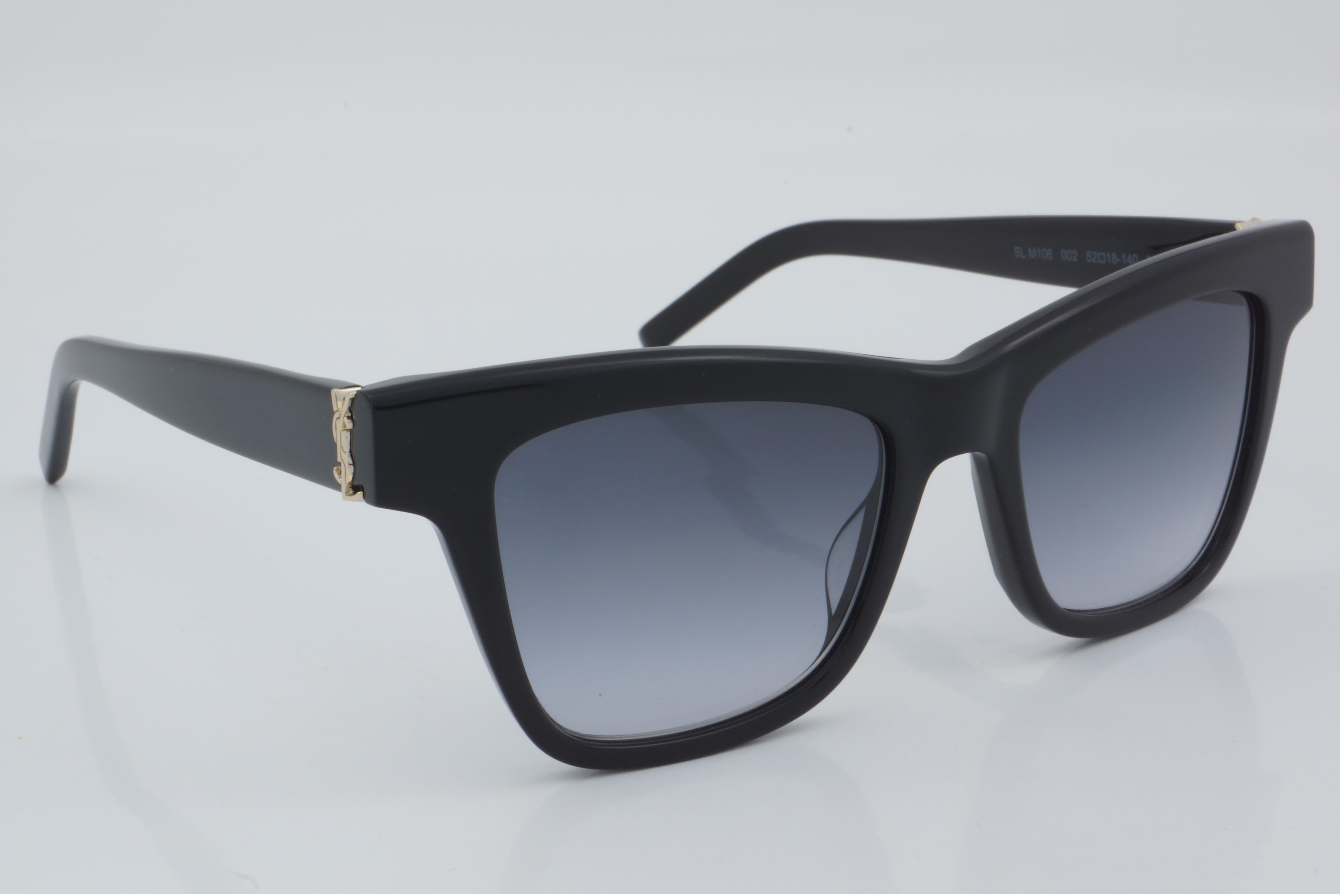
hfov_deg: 27.0
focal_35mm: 75
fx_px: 2791
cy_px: 447
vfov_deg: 18.2
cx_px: 670
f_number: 32
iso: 100
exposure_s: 1/4
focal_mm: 50
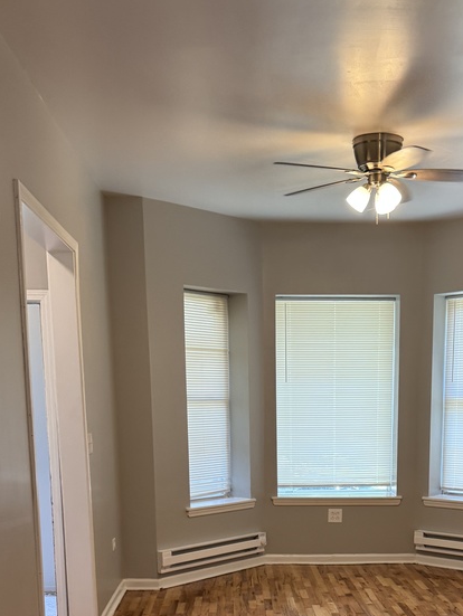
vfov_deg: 38.0
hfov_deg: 30.7
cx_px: 305
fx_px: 837
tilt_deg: -9.3
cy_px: 539
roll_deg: -0.1
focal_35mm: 47
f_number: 1.78
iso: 200
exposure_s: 1/120
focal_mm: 6.76
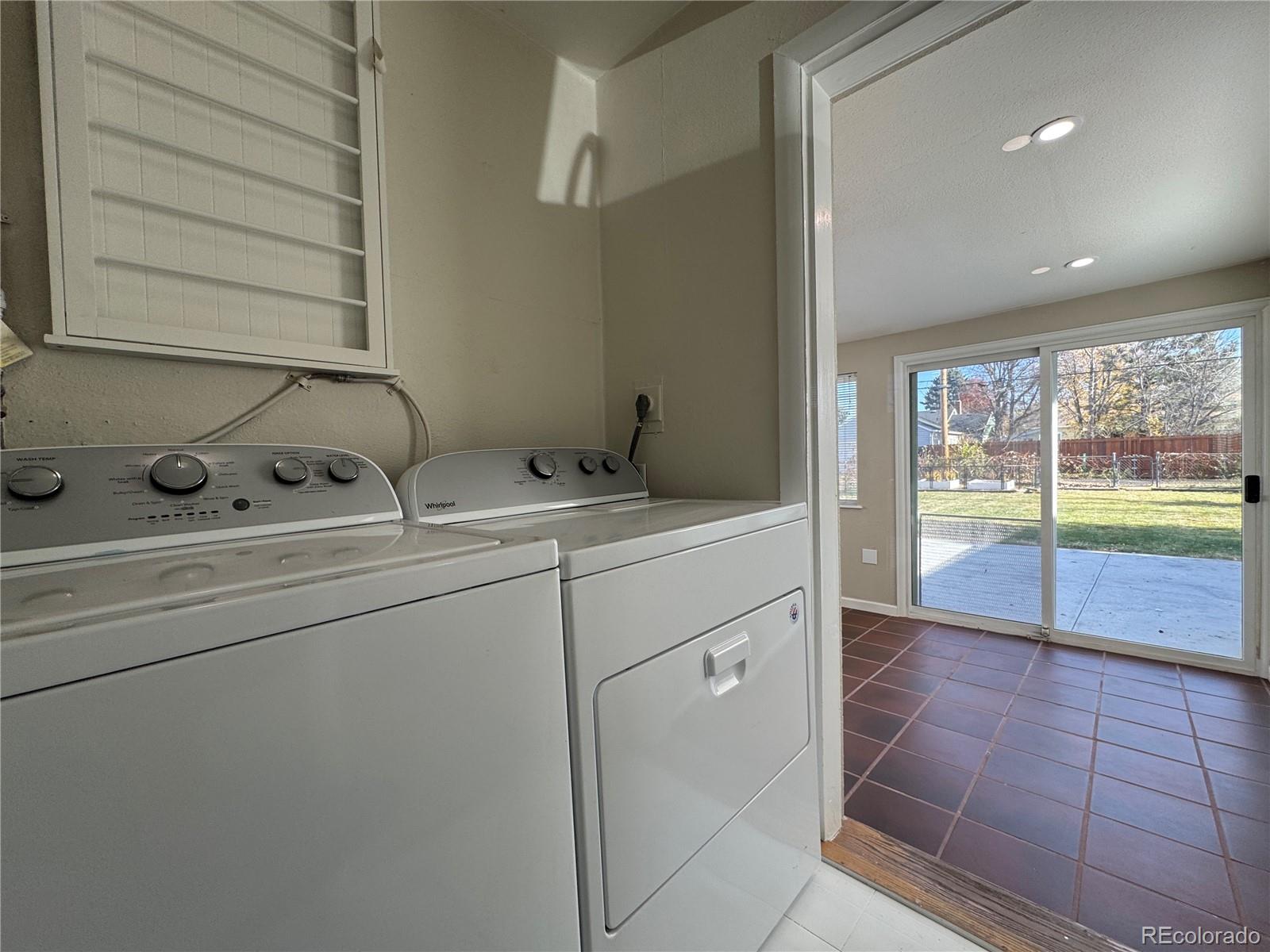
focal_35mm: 14
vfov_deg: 85.7
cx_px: 635
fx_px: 514
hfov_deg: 102.1
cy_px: 476
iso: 80
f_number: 2.2
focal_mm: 2.22
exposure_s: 1/120
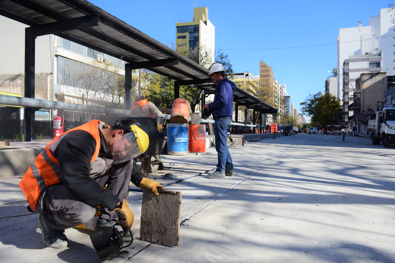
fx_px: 318
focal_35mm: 29
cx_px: 198
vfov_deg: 45.0
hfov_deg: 63.7
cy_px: 132
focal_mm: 29
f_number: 4.5
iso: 1000
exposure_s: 1/5000
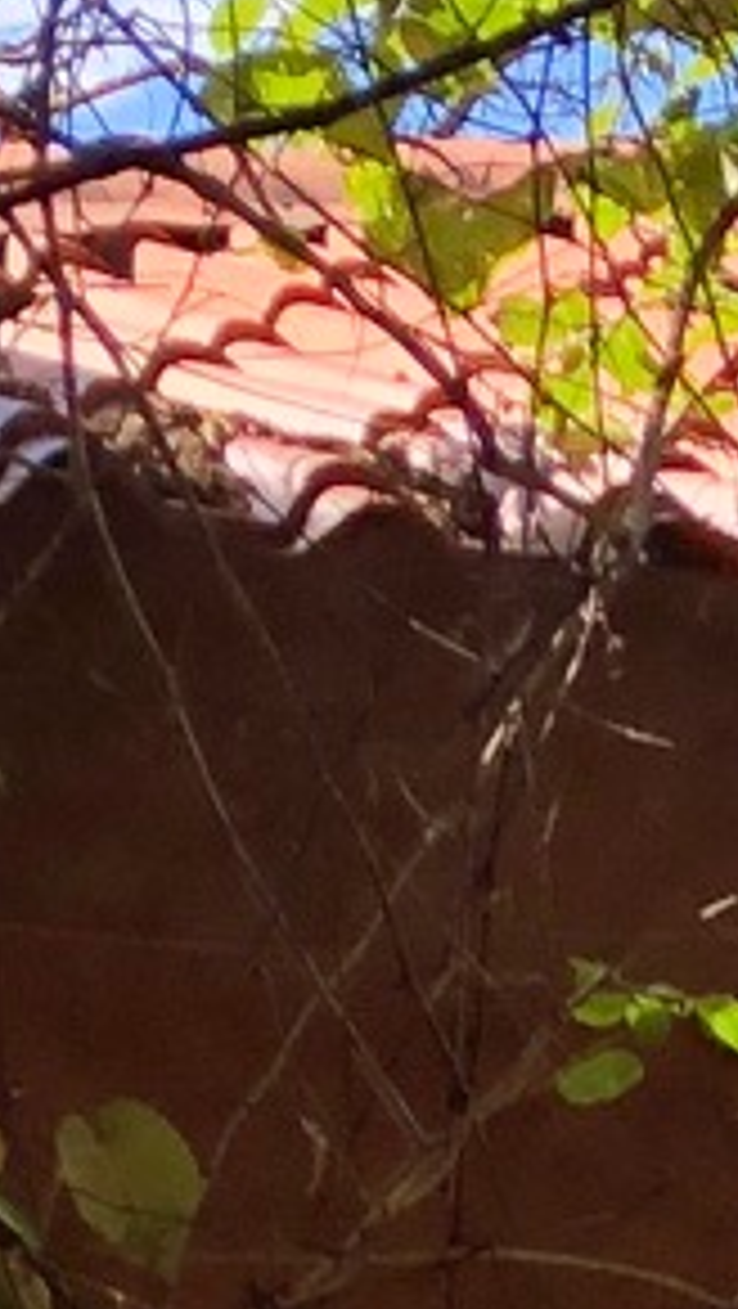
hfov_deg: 5.7
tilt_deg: -5.4
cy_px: 2658
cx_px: 1246
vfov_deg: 9.5
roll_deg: +0.3
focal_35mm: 211
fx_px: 7330
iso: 20
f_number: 1.8
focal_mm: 4
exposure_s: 1/676
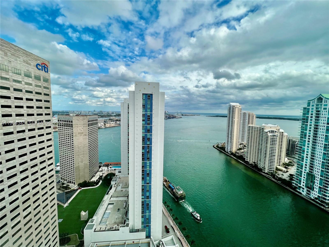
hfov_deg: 106.2
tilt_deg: -5.9
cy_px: 124
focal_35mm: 13
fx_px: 124
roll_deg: -1.1
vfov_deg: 89.9
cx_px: 164
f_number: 1.8
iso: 32
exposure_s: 1/1143
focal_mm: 1.57
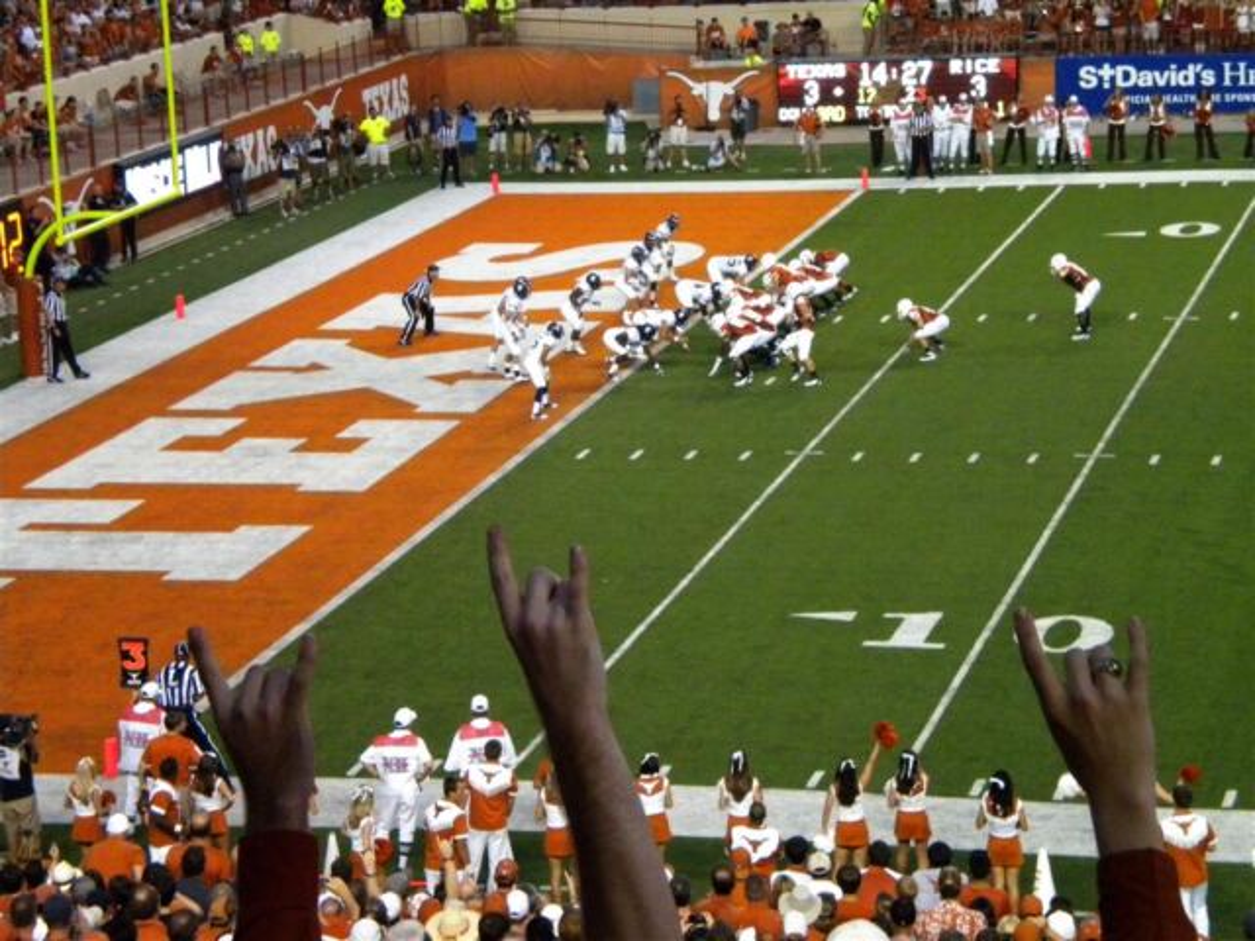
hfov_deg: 18.7
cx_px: 628
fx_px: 3807
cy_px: 470
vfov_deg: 14.1
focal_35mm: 105
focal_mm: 18.9
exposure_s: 1/120
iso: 717
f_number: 5.9
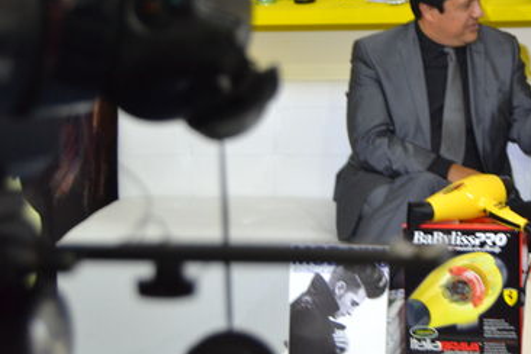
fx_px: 1549
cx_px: 429
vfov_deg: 13.0
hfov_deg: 19.3
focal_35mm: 105
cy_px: 98
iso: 1100
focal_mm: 40
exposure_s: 1/30
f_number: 5
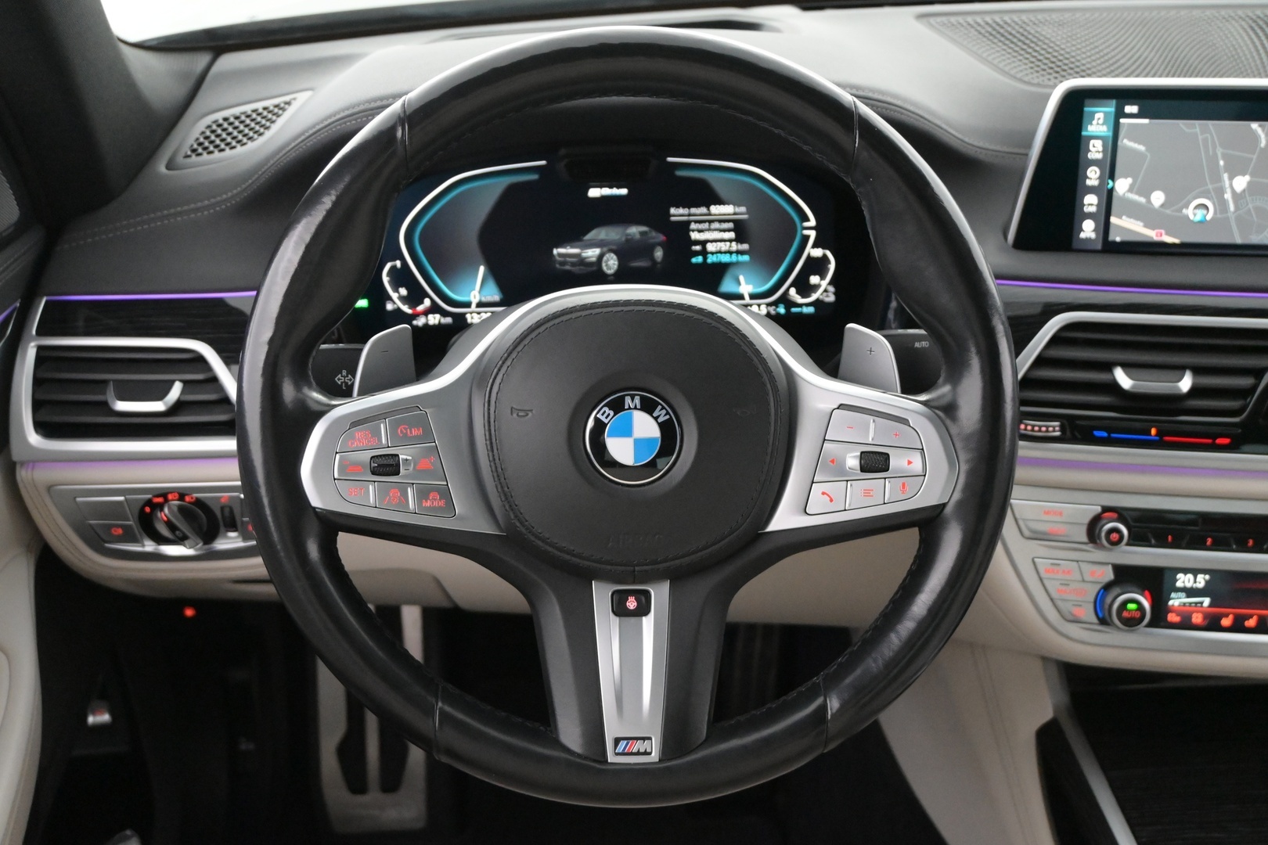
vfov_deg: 31.9
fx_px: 1479
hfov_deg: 46.4
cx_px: 634
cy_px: 422
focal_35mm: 42
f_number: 4.5
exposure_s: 1/50
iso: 6400
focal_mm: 28
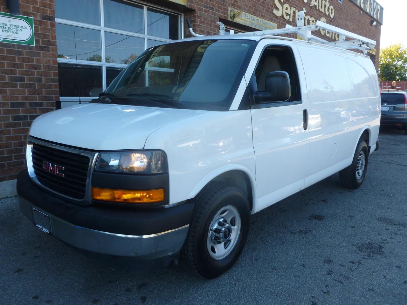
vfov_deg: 49.7
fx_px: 329
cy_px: 152
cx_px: 204
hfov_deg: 63.4
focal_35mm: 28
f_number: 3.3
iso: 100
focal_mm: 5
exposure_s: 1/200
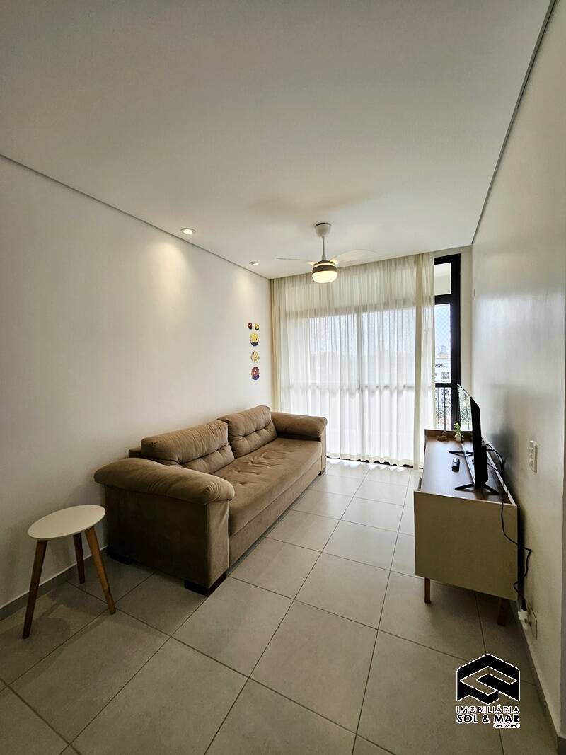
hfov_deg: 89.9
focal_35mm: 13
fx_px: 283
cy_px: 378
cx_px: 283
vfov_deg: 106.2
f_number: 2.2
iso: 40
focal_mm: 1.7
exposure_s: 1/60
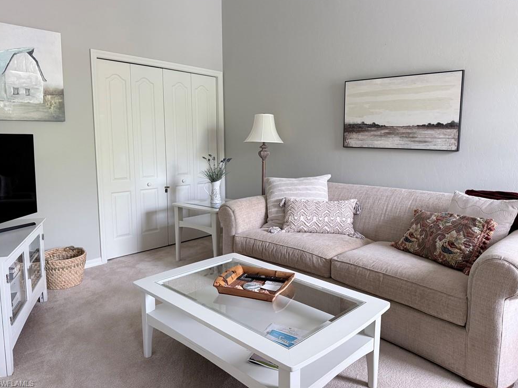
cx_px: 265
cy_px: 186
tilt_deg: -6.3
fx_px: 374
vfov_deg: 54.9
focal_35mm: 25
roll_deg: +0.1
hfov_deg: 69.4
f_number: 1.78
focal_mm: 6.76
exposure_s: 1/63
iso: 200
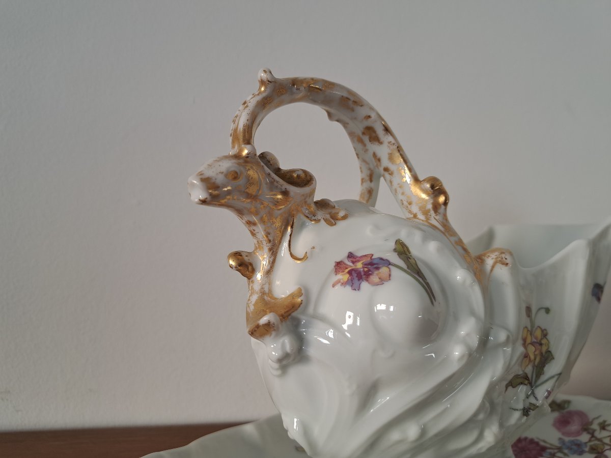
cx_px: 306
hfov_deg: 71.6
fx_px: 424
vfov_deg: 56.8
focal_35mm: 24
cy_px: 229
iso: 50
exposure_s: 1/50
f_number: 1.8
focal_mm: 5.23
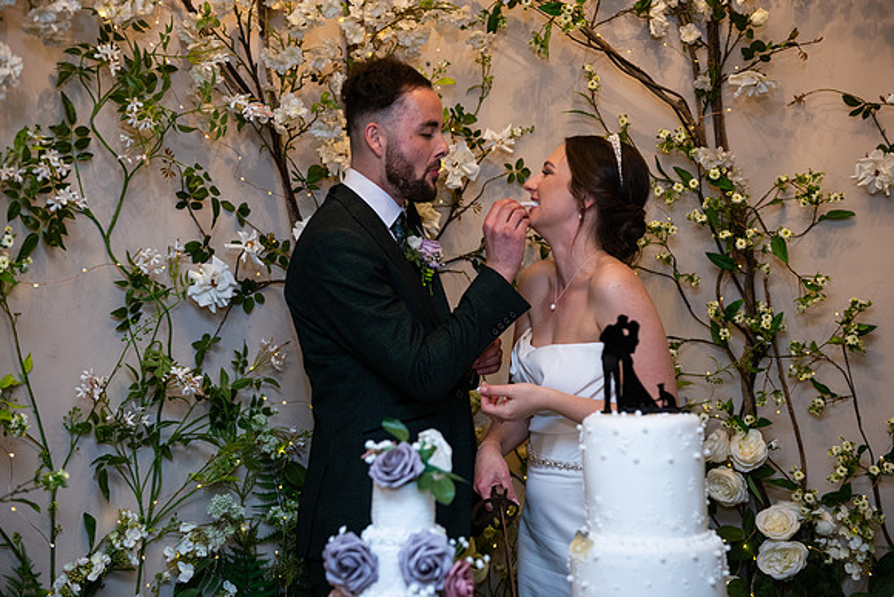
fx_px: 1118
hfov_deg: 43.6
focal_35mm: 45
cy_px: 298
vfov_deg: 29.9
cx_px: 447
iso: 800
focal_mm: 45
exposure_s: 1/60
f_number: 3.5
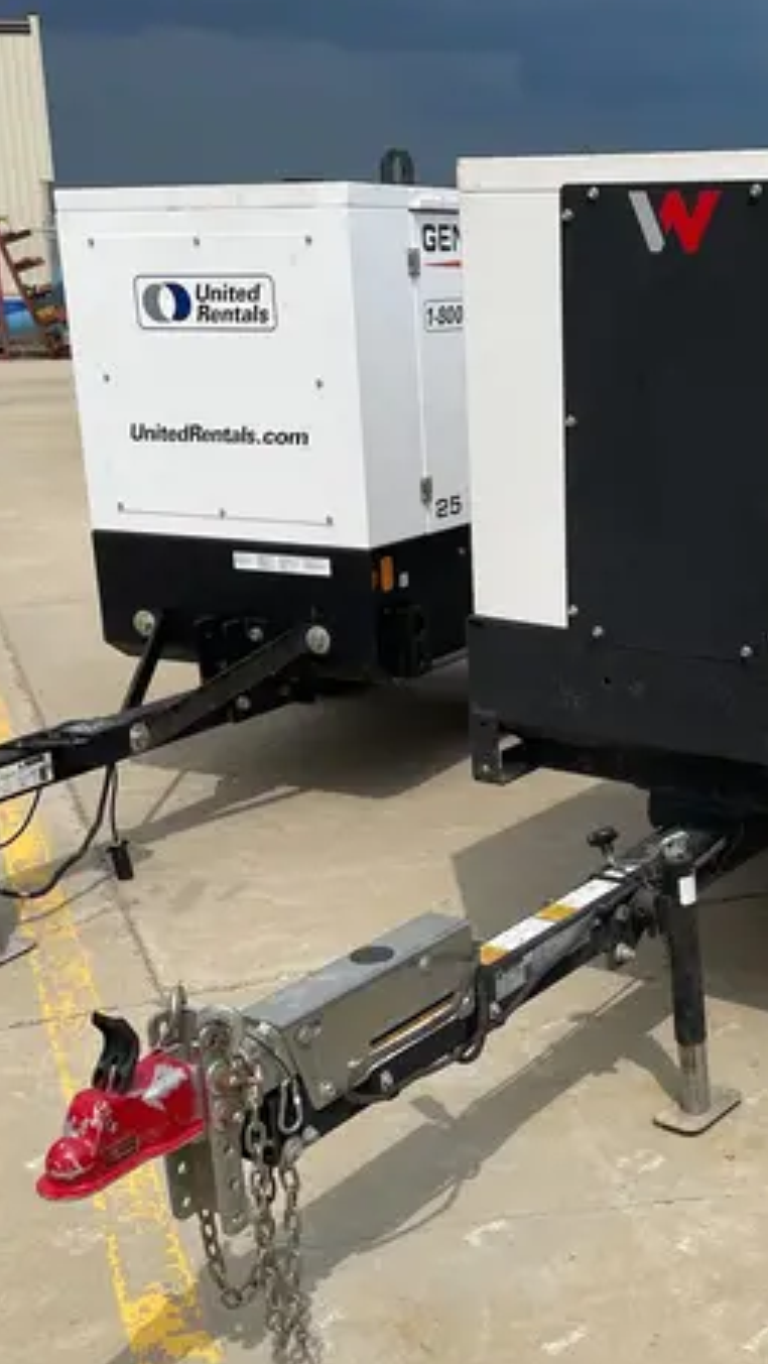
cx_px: 647
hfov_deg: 25.4
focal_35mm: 46
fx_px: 1664
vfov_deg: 44.3
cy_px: 818
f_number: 1.6
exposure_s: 1/6897
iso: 32
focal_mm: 4.2
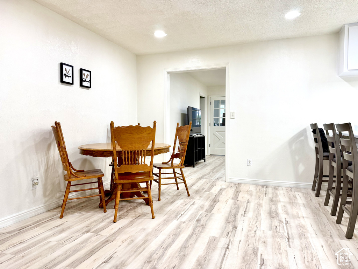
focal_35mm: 24
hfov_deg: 71.6
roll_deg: +0.4
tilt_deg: -2.4
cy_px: 134
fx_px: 248
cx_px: 179
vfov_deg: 56.8
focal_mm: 6.76
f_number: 1.78
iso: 125
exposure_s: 1/120
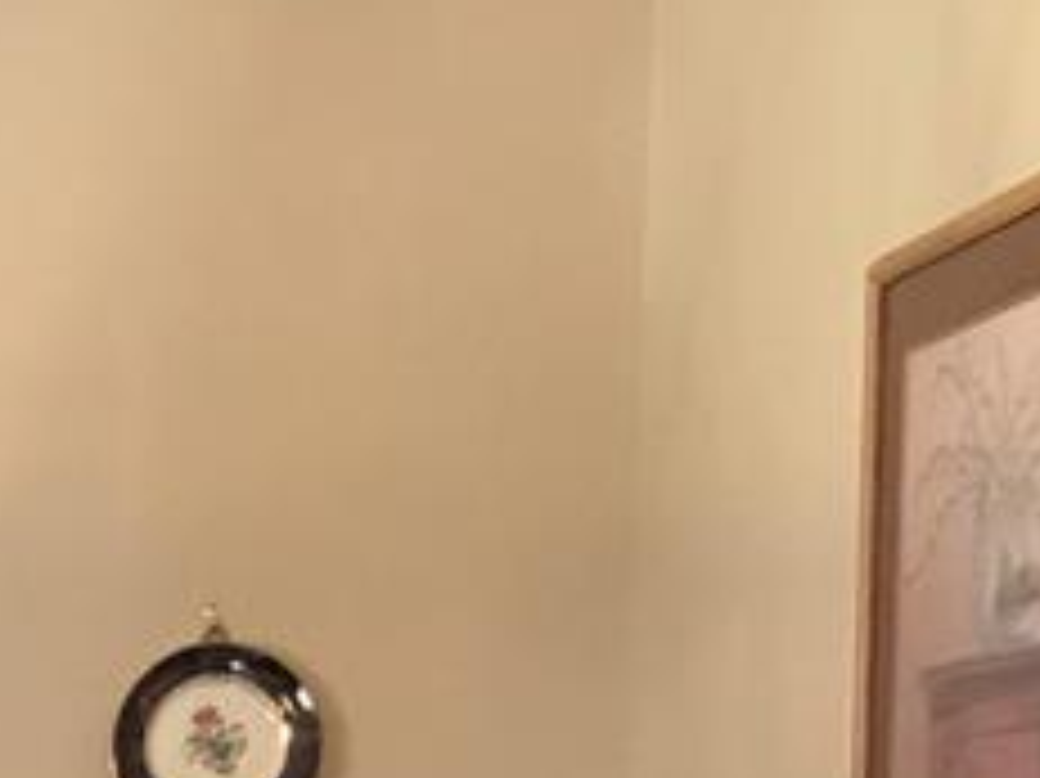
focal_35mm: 124
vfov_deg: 11.1
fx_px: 3724
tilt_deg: -6.6
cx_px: -900
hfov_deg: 13.9
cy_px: 1417
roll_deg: +0.5
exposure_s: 1/15
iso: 50
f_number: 1.8
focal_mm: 3.99
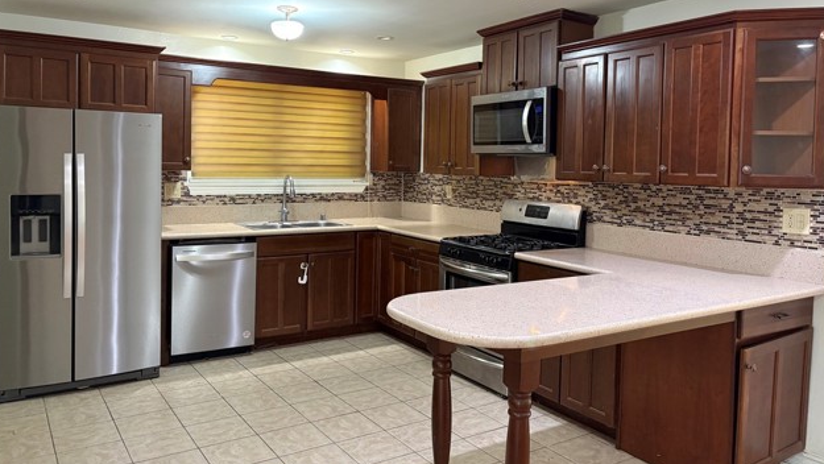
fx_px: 634
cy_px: 185
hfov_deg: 66.1
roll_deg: -0.4
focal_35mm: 29
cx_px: 413
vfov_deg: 40.0
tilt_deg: -1.9
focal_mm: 5.96
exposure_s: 1/60
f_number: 1.6
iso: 200
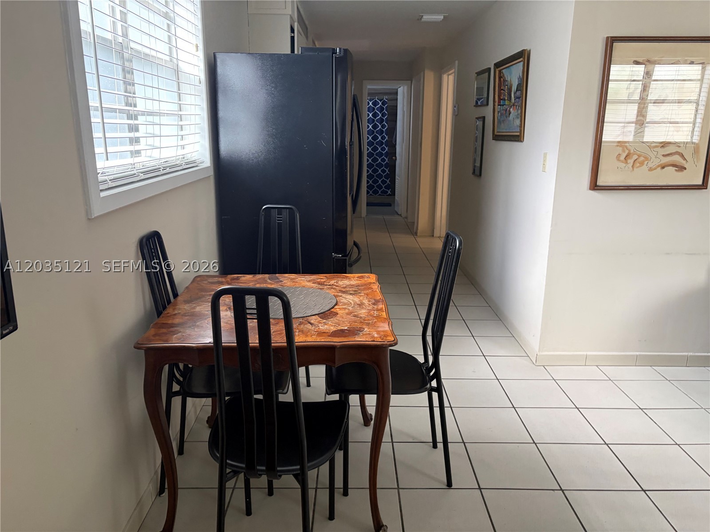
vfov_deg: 53.1
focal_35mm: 26
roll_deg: -1.5
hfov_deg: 67.3
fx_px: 533
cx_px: 355
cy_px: 266
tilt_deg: -11.9
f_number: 1.6
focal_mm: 5.96
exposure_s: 1/60
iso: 160
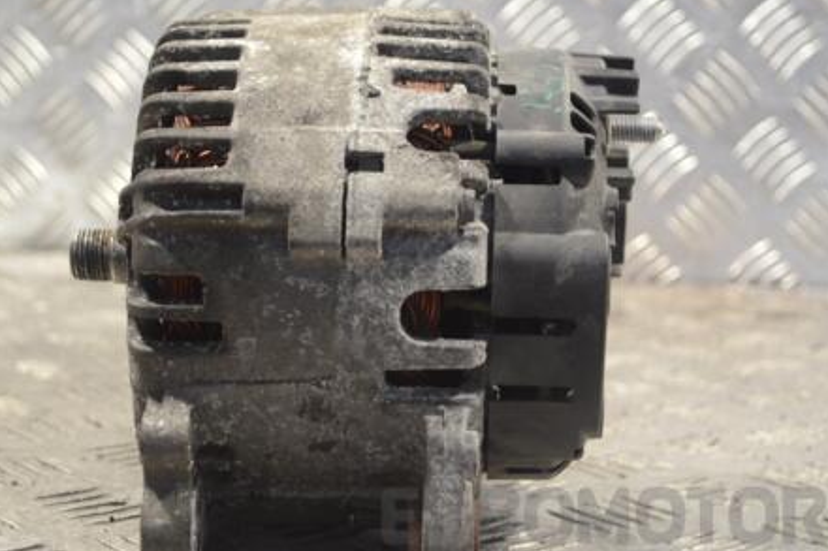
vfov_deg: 15.2
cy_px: 265
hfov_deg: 22.6
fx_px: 2069
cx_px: 346
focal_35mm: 90
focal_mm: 44
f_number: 5.3
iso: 400
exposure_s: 1/30
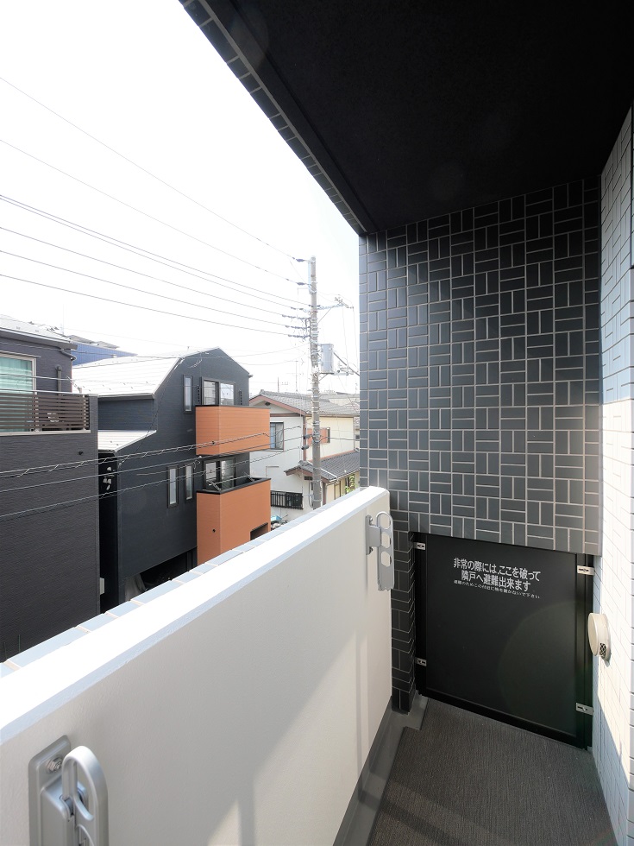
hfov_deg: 85.7
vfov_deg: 102.1
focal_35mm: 14
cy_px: 423
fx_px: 342
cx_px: 317
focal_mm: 7
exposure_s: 1/250
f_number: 5.6
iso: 200
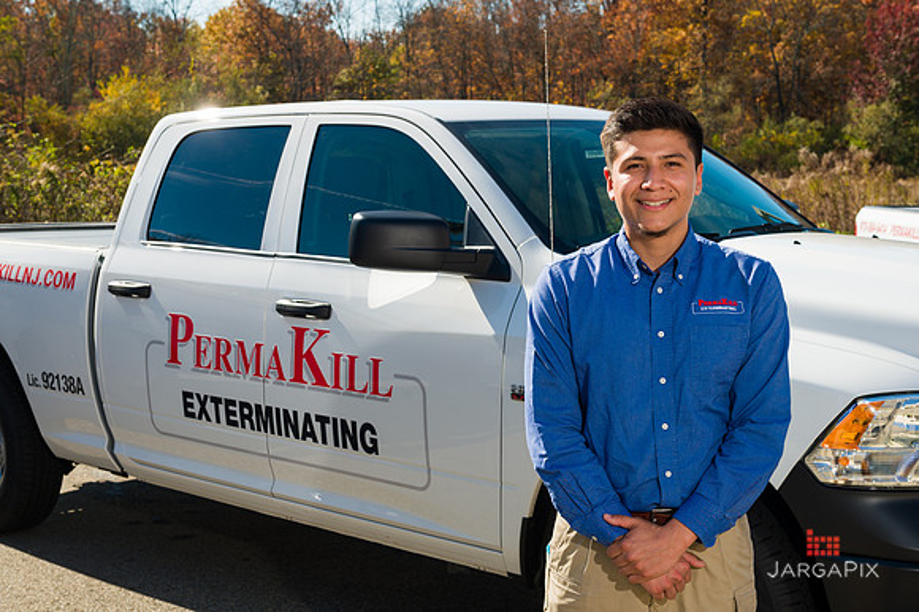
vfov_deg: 25.7
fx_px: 1338
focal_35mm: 52
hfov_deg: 37.9
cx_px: 464
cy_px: 292
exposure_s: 1/200
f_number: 11
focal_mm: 50
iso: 100
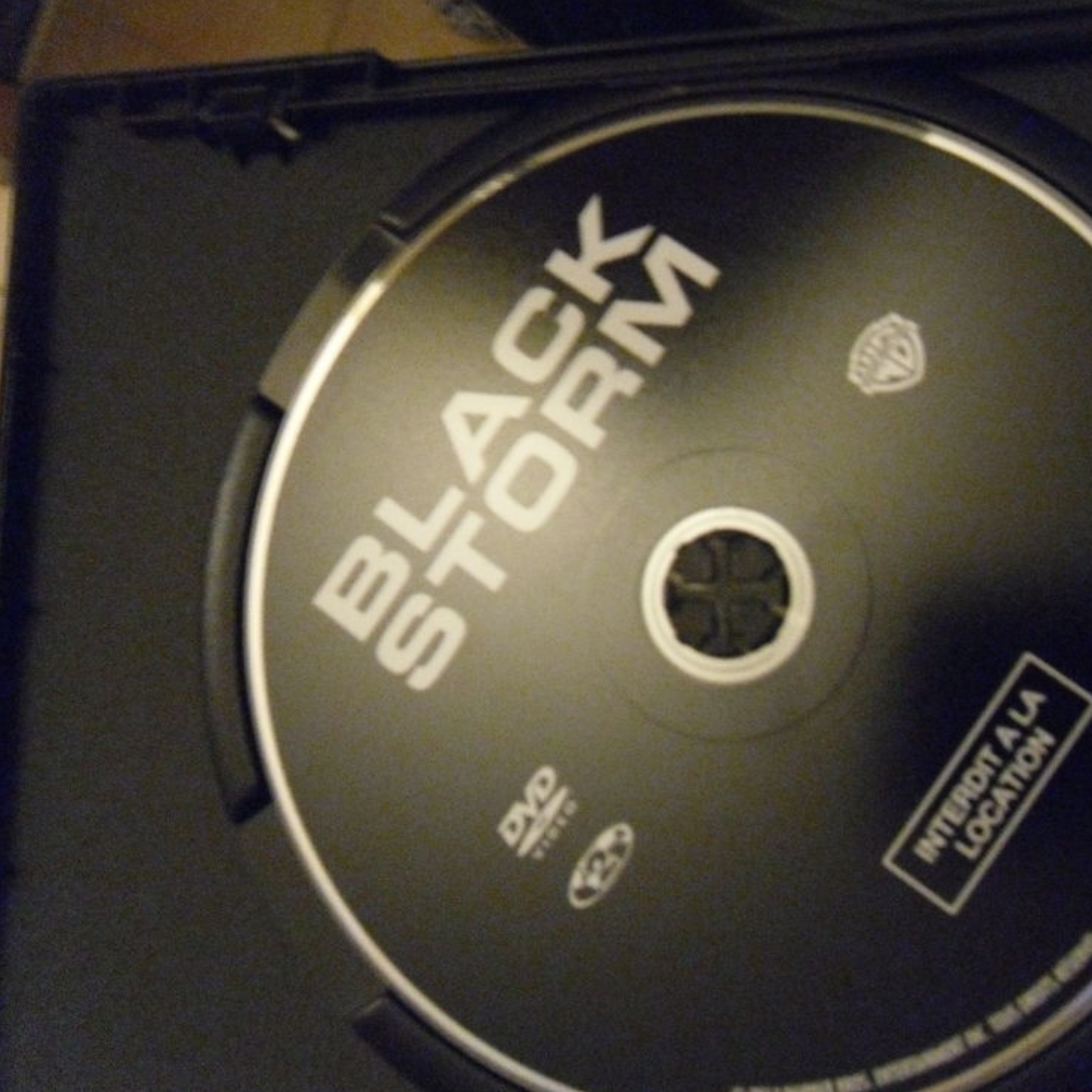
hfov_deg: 39.6
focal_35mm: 42
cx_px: 728
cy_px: 538
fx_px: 1499
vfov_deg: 40.0
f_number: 3.5
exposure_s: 1/8
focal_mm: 6.3
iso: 800
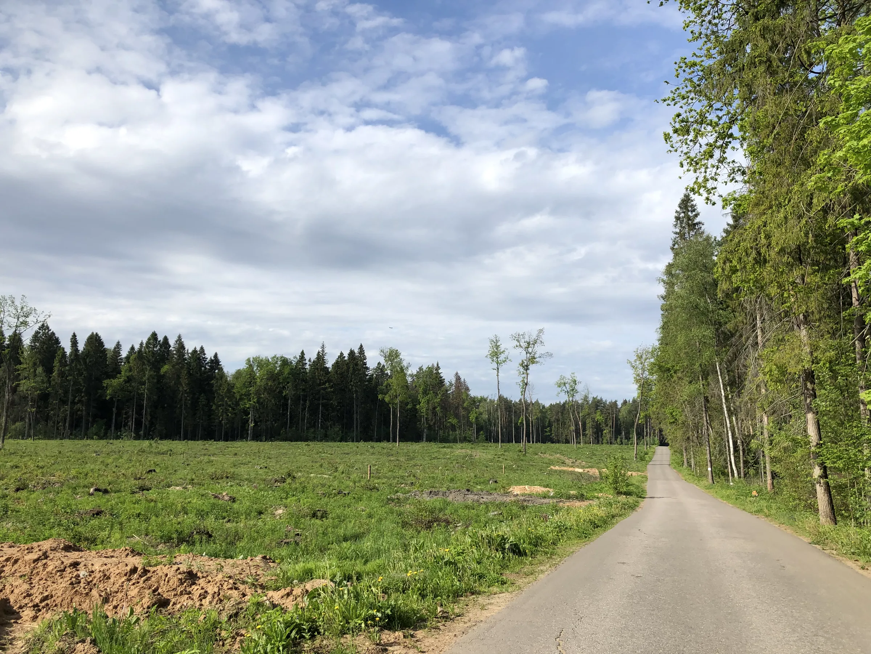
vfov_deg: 49.7
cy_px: 327
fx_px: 705
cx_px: 436
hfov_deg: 63.4
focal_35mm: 28
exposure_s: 1/3003
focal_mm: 4
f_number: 1.8
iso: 20
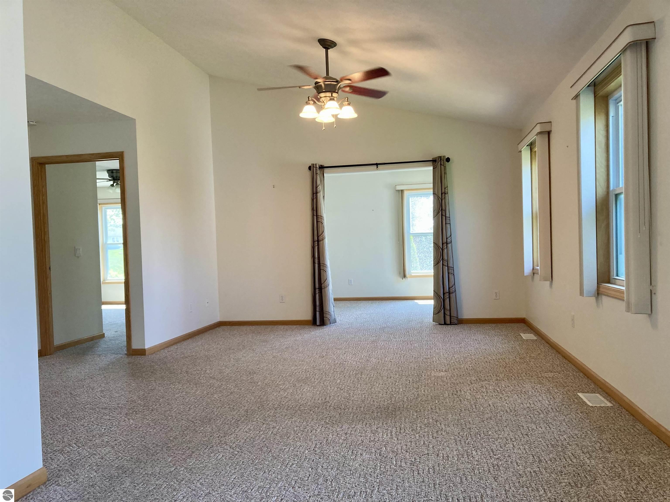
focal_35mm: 28
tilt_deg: -0.6
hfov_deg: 63.4
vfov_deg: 49.7
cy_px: 251
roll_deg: +1.6
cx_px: 335
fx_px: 542
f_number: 1.8
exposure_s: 1/120
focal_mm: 3.99
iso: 80
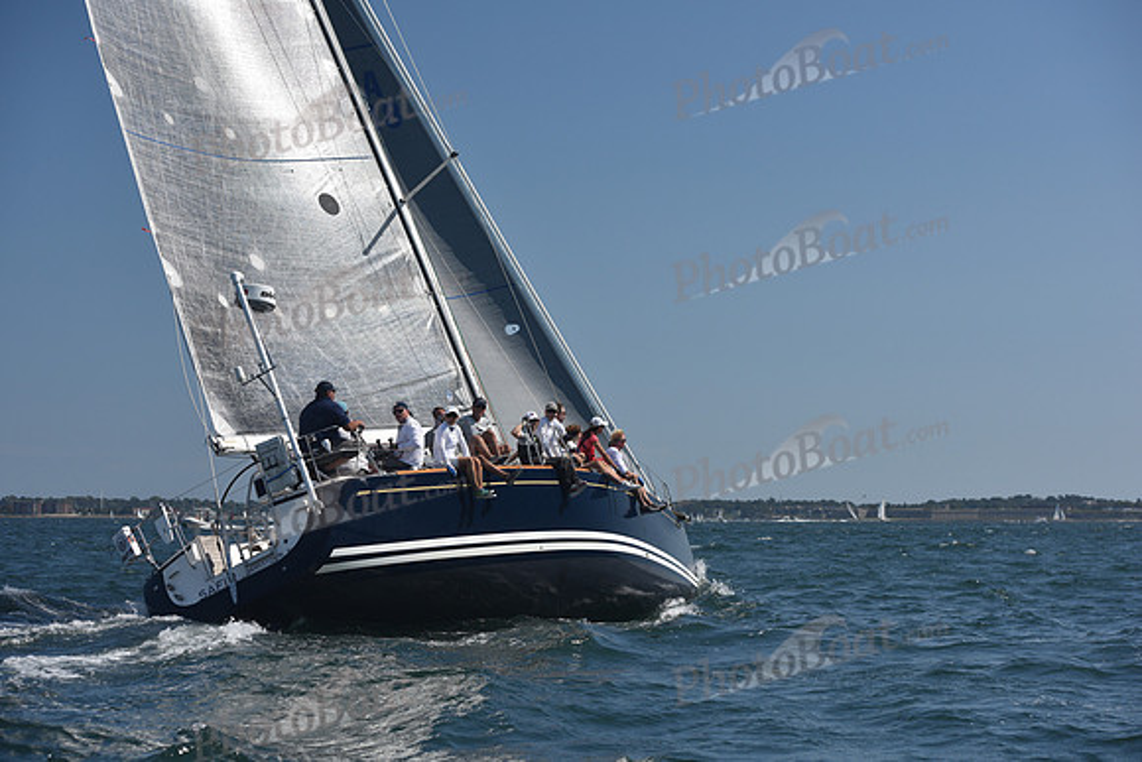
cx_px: 571
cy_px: 381
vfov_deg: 19.5
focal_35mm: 70
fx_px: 2221
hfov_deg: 28.8
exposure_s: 1/1250
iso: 250
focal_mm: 70
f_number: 5.6
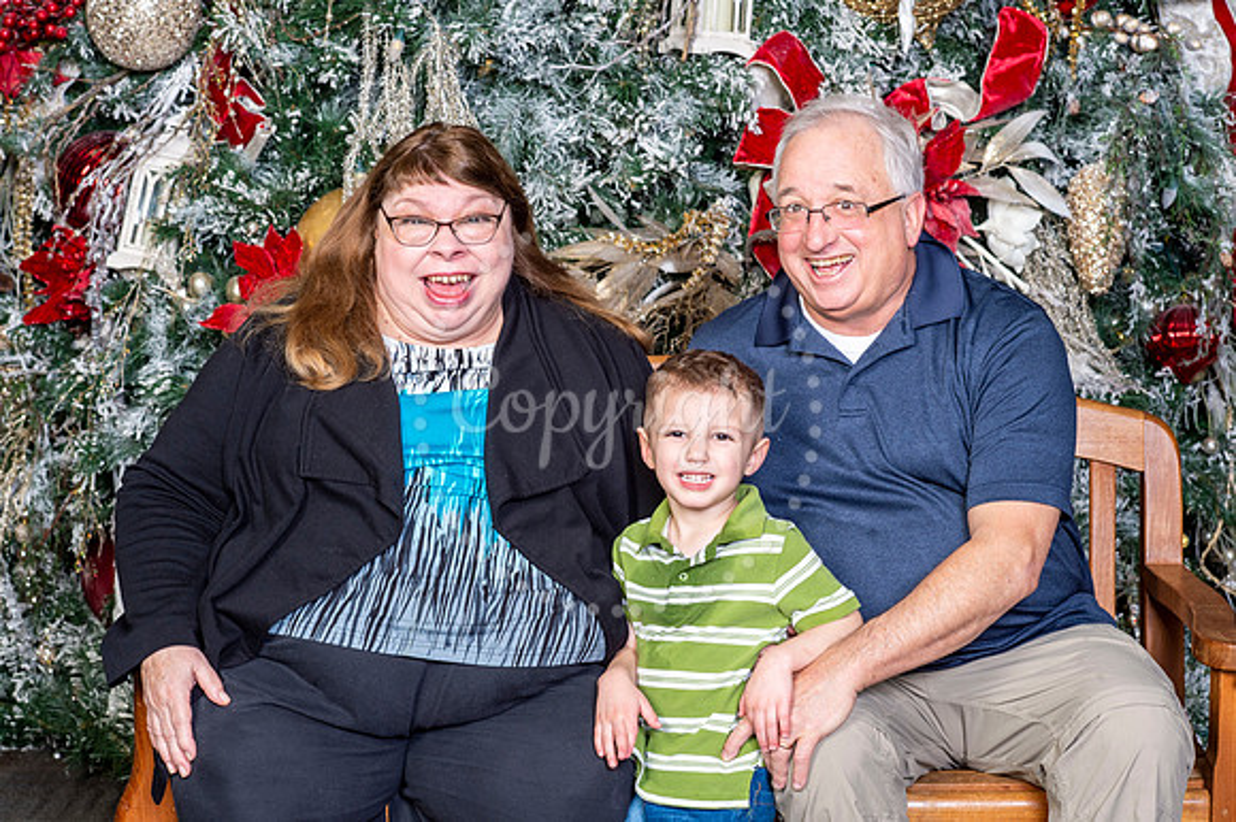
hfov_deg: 23.9
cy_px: 411
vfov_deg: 16.1
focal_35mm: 85
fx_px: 2917
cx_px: 618
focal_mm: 85
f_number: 8
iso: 400
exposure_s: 1/125
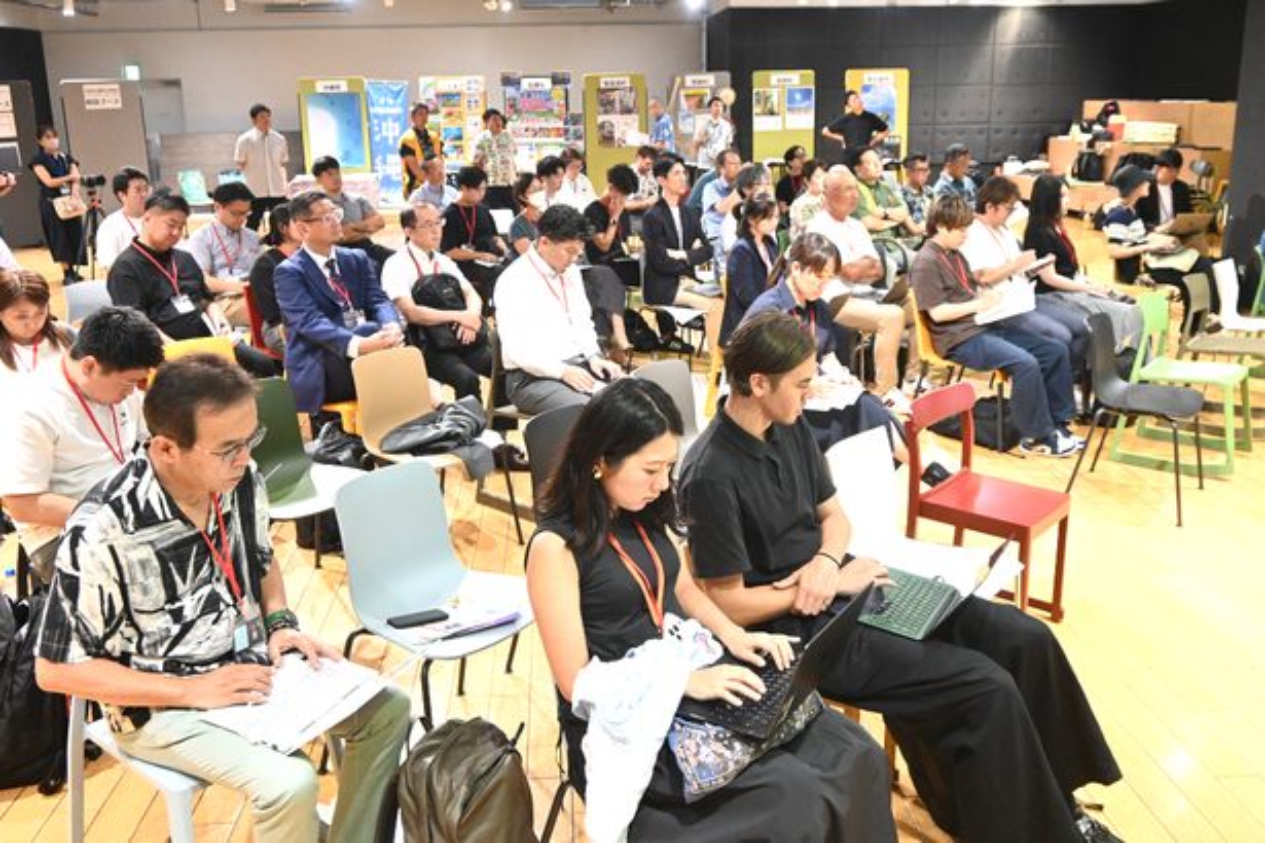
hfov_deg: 67.4
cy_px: 422
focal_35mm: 27
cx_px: 632
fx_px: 949
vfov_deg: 47.9
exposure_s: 1/125
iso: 3200
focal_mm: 18
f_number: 3.5
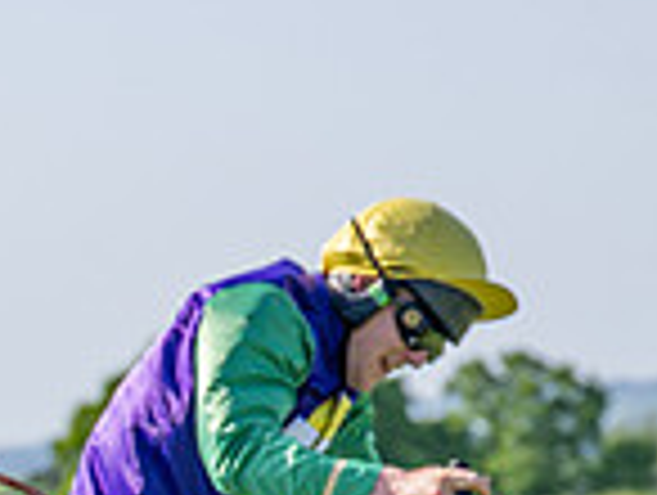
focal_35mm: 311
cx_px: -380
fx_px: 5912
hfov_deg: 6.3
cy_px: 674
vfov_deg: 4.8
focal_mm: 70
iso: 200
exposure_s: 1/1600
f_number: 4
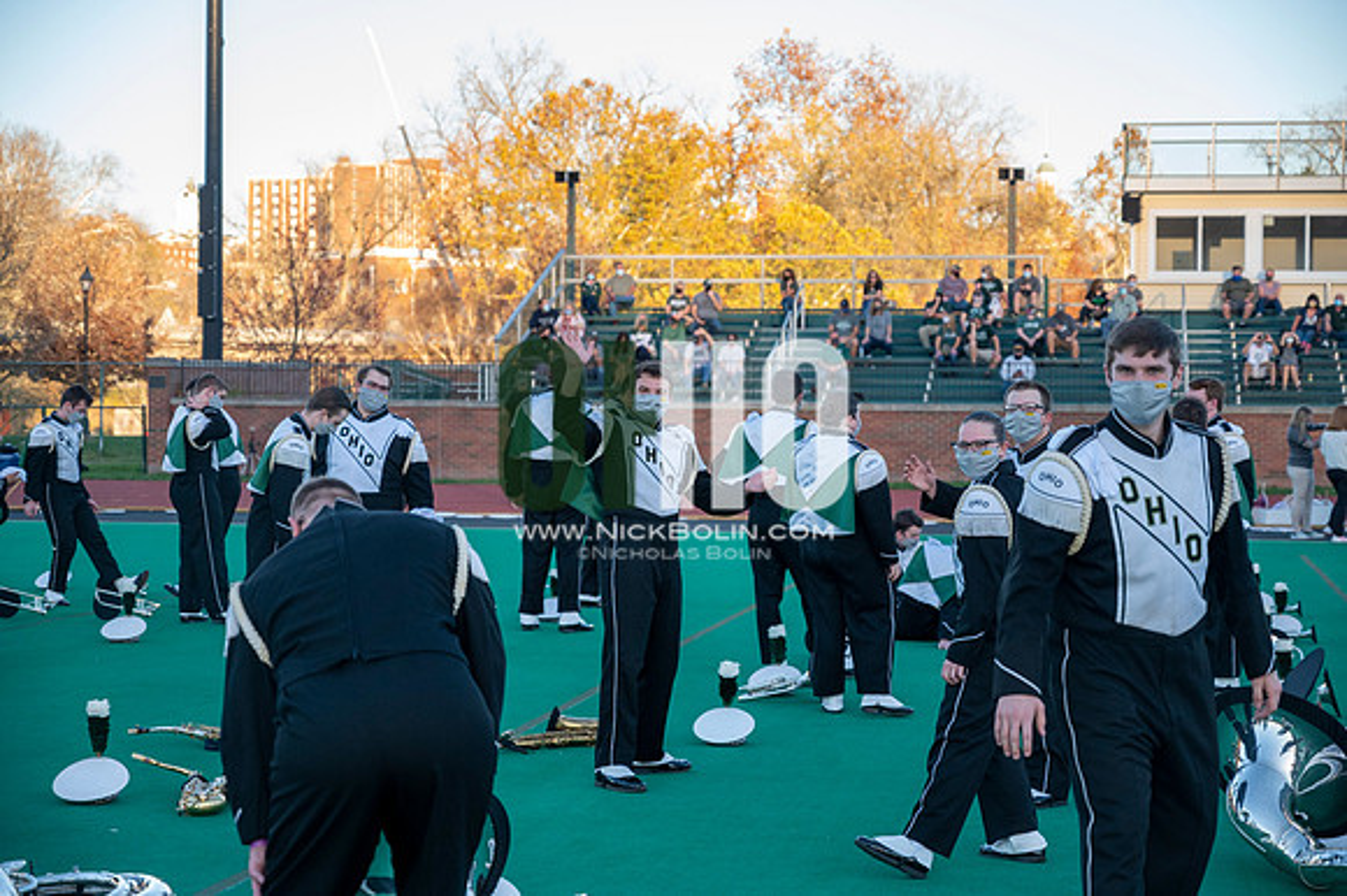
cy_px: 448
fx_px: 2618
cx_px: 674
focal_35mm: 70
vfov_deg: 19.4
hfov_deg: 28.9
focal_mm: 70
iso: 2000
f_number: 4
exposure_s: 1/2500
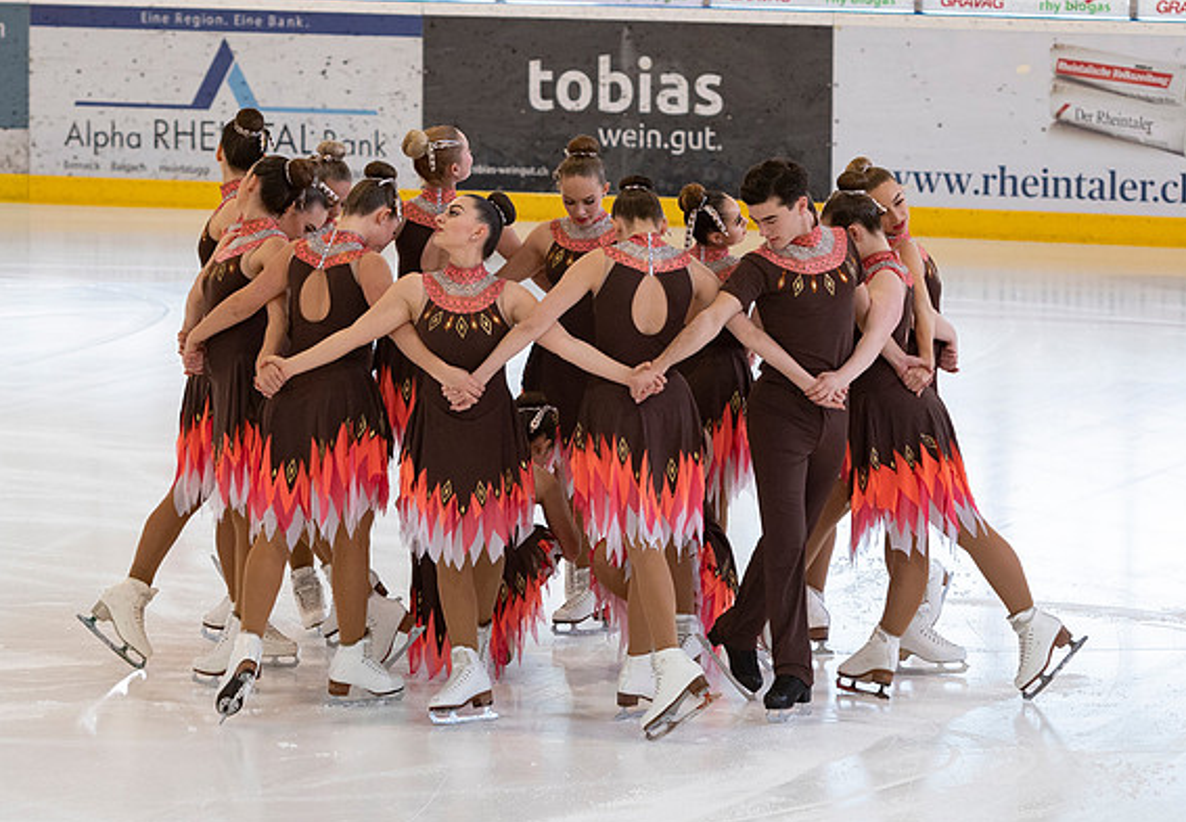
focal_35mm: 238
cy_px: 379
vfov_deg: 5.9
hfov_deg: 8.5
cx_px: 570
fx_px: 7937
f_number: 4
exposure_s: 1/320
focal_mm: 112
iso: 640
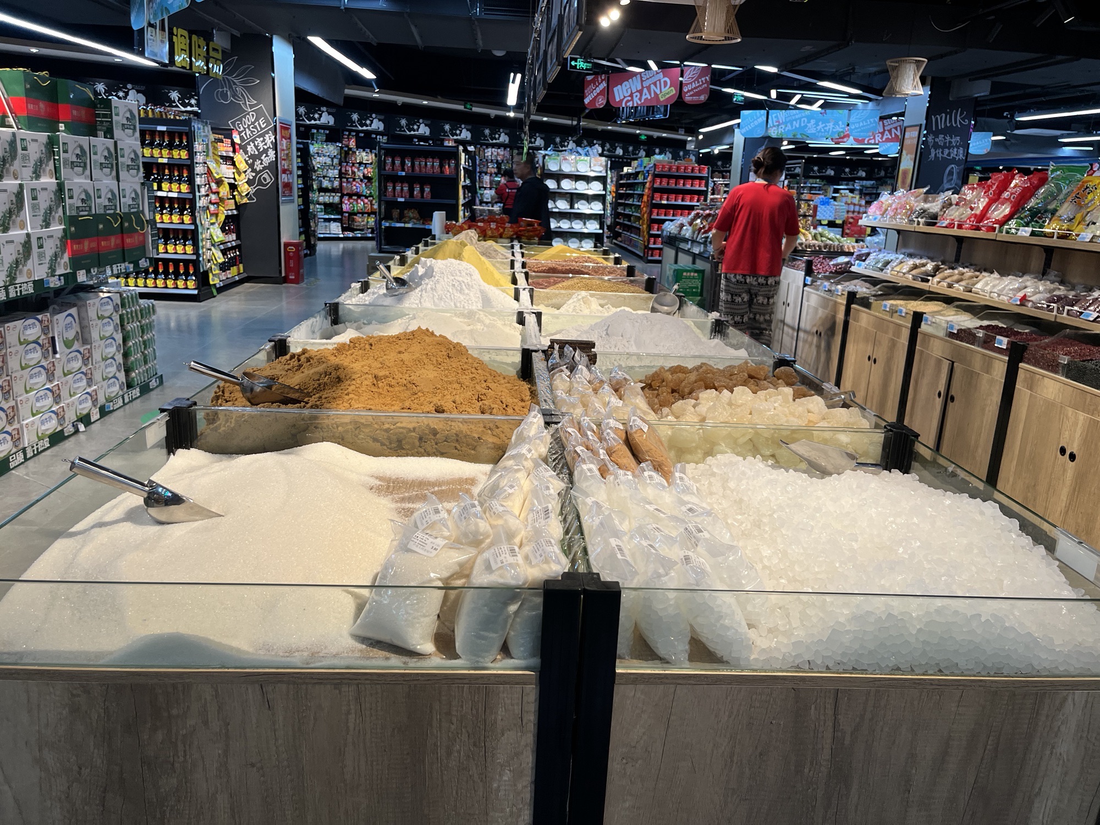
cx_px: 550
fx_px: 826
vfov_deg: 53.1
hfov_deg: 67.3
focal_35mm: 26
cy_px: 412
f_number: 1.6
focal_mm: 5.1
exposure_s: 1/100
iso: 64
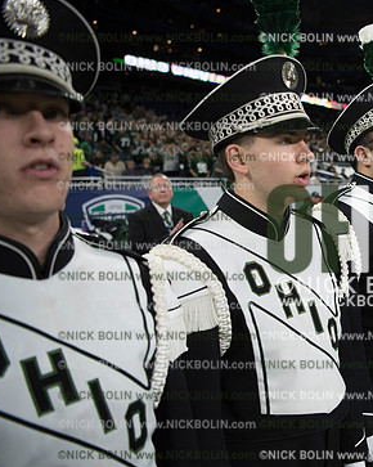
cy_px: 246
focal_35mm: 36
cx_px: 358
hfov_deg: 37.5
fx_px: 497
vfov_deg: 50.3
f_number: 2.8
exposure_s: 1/1250
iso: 1250
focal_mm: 24
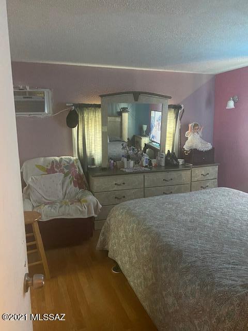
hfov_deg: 53.1
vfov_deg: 67.3
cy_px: 166
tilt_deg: -8.5
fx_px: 248
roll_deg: +1.0
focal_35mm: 26
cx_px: 124
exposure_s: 1/30
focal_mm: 4.25
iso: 640
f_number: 1.8
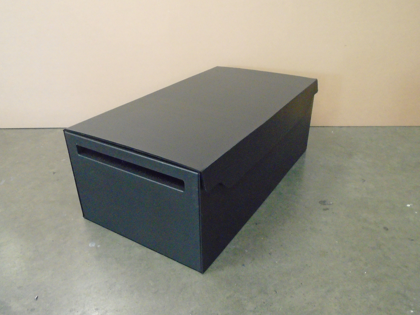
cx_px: 207
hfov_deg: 63.4
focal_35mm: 28
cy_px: 165
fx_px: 340
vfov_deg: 49.7
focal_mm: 4.6
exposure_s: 1/25
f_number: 3.2
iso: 800
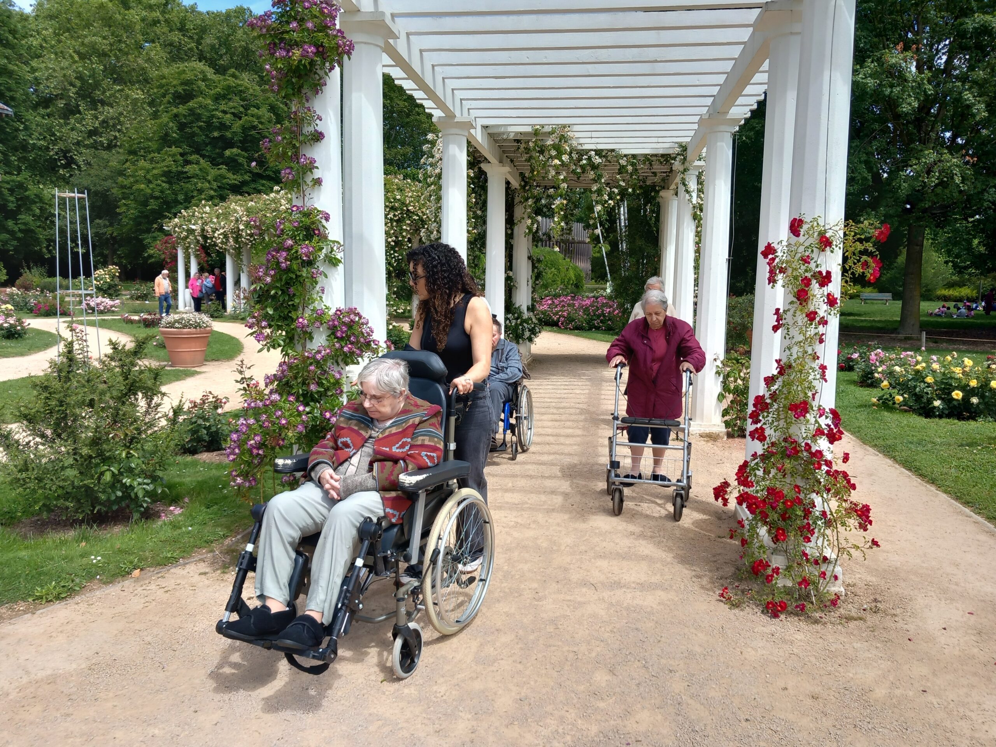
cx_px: 498
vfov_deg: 51.4
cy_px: 374
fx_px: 777
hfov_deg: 65.3
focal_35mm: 27
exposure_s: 1/454
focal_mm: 4
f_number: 1.8
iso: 20
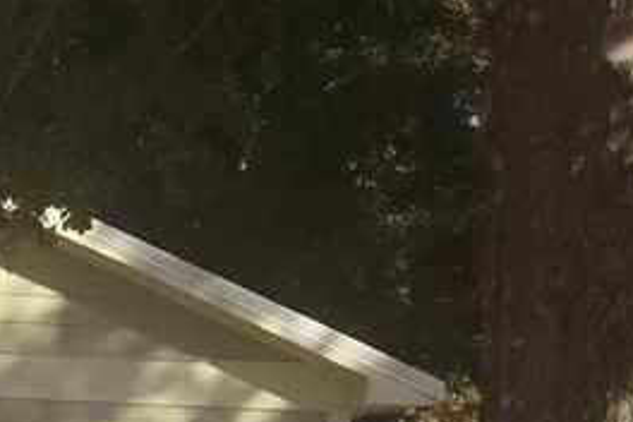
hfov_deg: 11.6
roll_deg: -2.2
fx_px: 2567
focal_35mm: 146
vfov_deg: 9.3
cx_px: -870
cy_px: 516
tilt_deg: +1.7
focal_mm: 4.15
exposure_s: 1/1582
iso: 32
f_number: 2.2
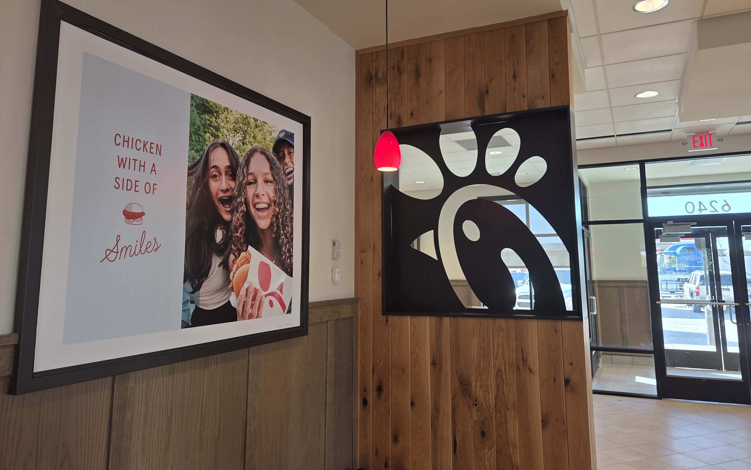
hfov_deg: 70.4
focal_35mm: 26
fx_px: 532
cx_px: 398
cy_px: 191
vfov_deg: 47.4
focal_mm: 5.4
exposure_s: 1/180
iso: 100
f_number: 1.8
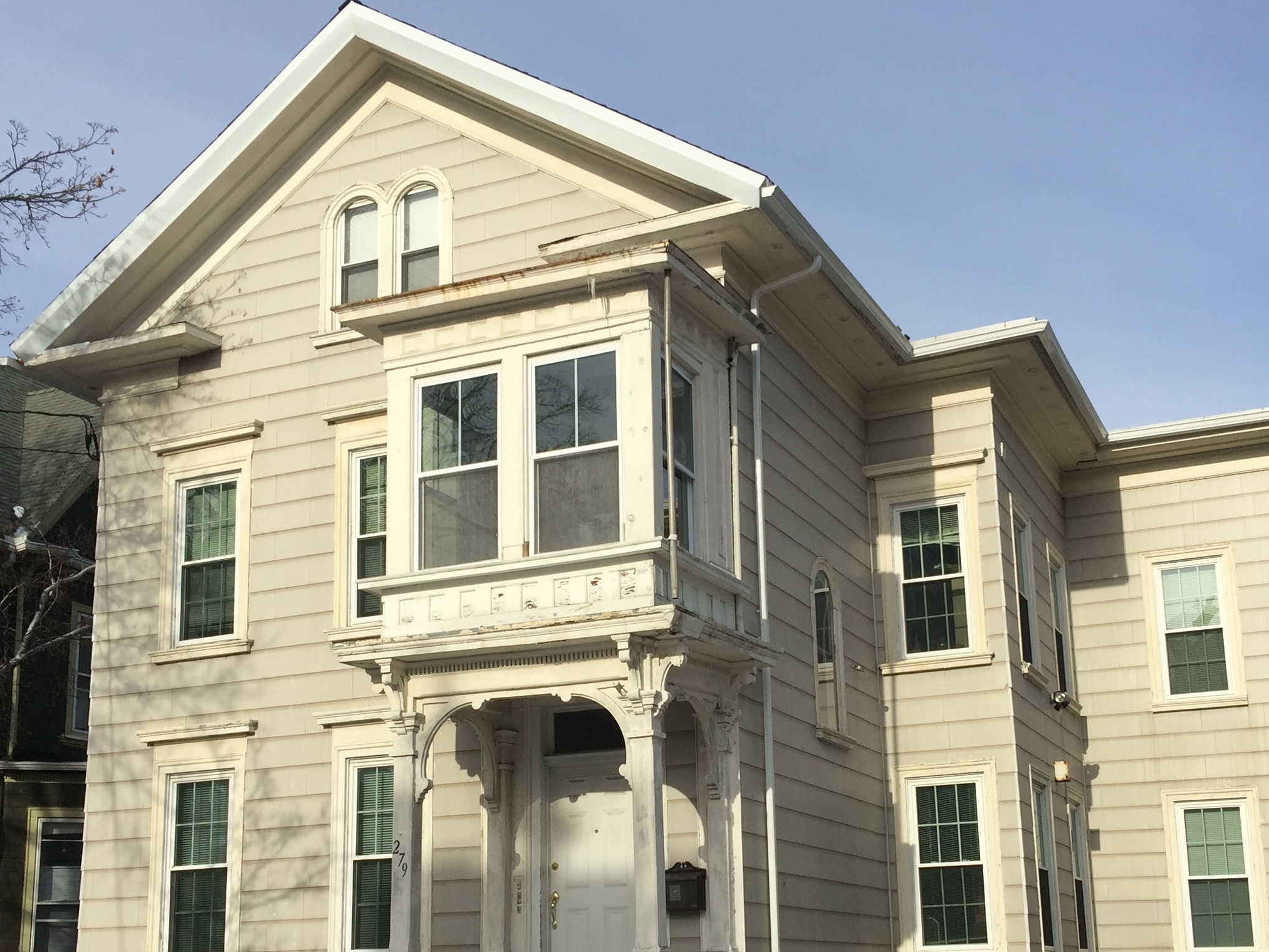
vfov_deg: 32.4
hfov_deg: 42.9
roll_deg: +0.4
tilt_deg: +11.5
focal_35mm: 44
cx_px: 640
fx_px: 1613
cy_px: 689
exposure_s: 1/2326
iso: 32
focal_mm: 4.15
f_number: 2.2
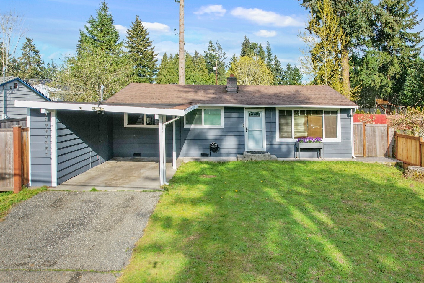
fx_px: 306
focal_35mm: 26
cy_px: 165
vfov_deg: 49.3
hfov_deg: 69.1
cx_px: 241
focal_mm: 8.38
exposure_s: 1/1250
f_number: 2.8
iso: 100
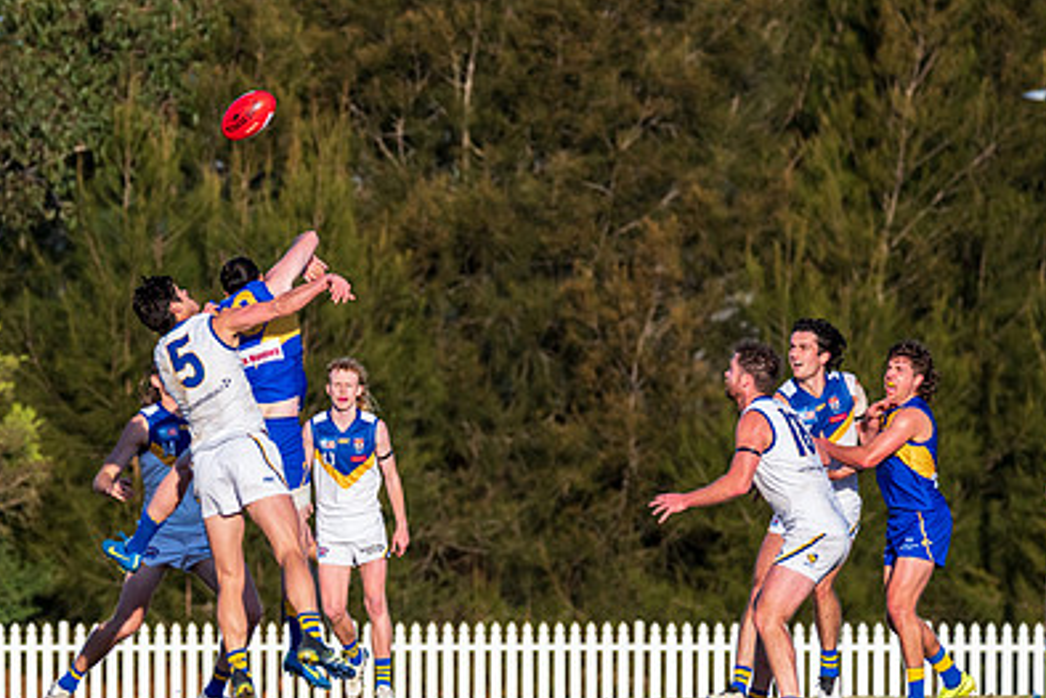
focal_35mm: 604
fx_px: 17555
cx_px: 334
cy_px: 413
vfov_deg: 2.3
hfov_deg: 3.4
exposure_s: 1/2000
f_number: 8
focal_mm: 380
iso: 800
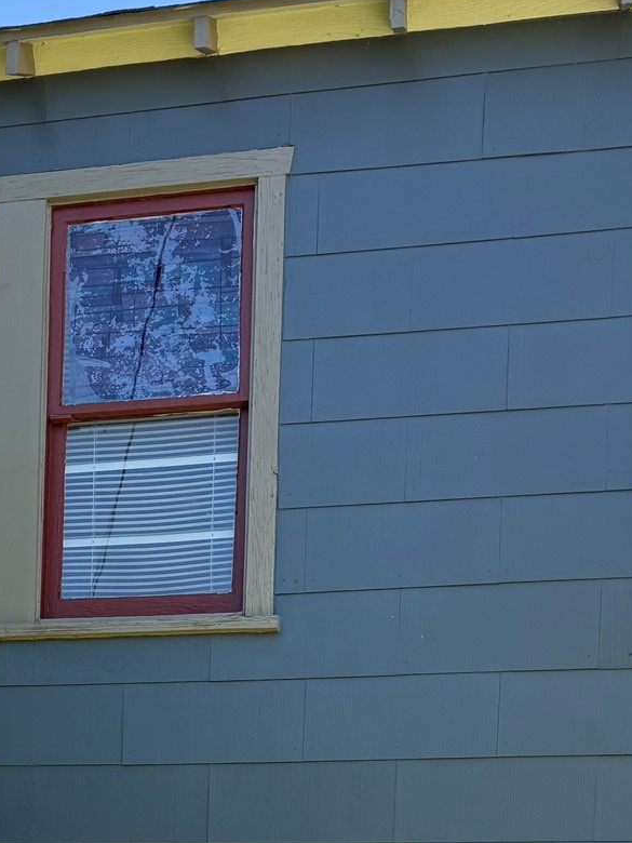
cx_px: 110
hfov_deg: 22.9
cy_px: 1044
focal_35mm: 63
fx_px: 1534
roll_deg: -1.2
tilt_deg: +1.0
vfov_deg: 26.8
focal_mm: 6.76
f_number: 1.78
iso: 100
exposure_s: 1/1437
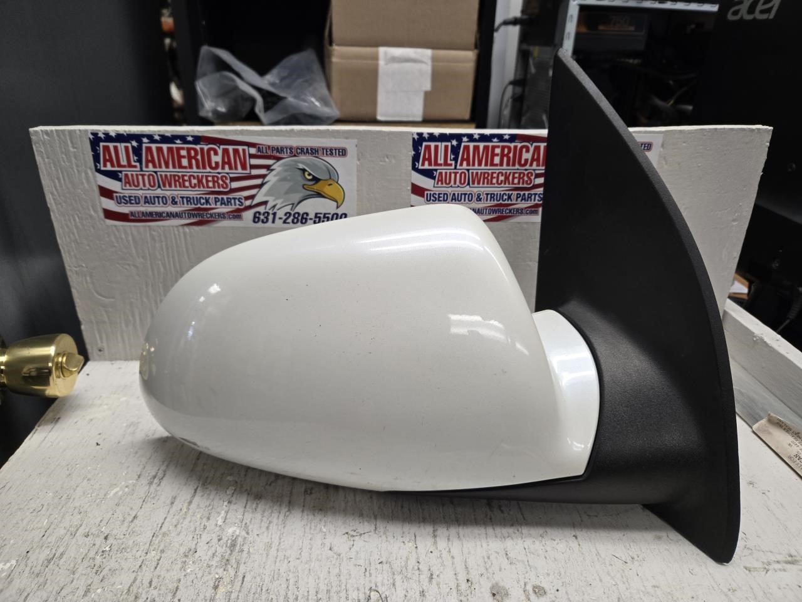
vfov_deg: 58.9
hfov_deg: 73.9
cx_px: 401
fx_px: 533
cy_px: 301
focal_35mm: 23
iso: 160
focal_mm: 5.4
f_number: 1.8
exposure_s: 1/120
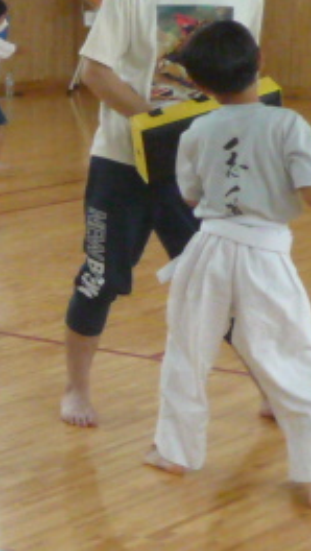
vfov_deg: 17.3
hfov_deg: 9.5
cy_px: 286
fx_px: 1813
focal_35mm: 124
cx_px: -169
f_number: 2.9
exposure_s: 1/320
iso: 400
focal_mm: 4.7
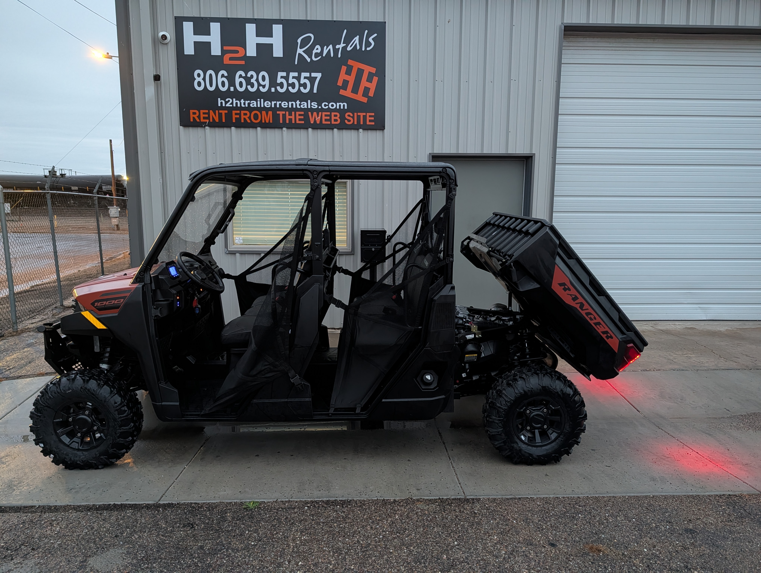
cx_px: 380
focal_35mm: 24
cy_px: 286
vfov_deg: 56.9
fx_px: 528
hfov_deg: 71.5
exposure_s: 1/23.8
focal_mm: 6.9
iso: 607
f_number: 1.68
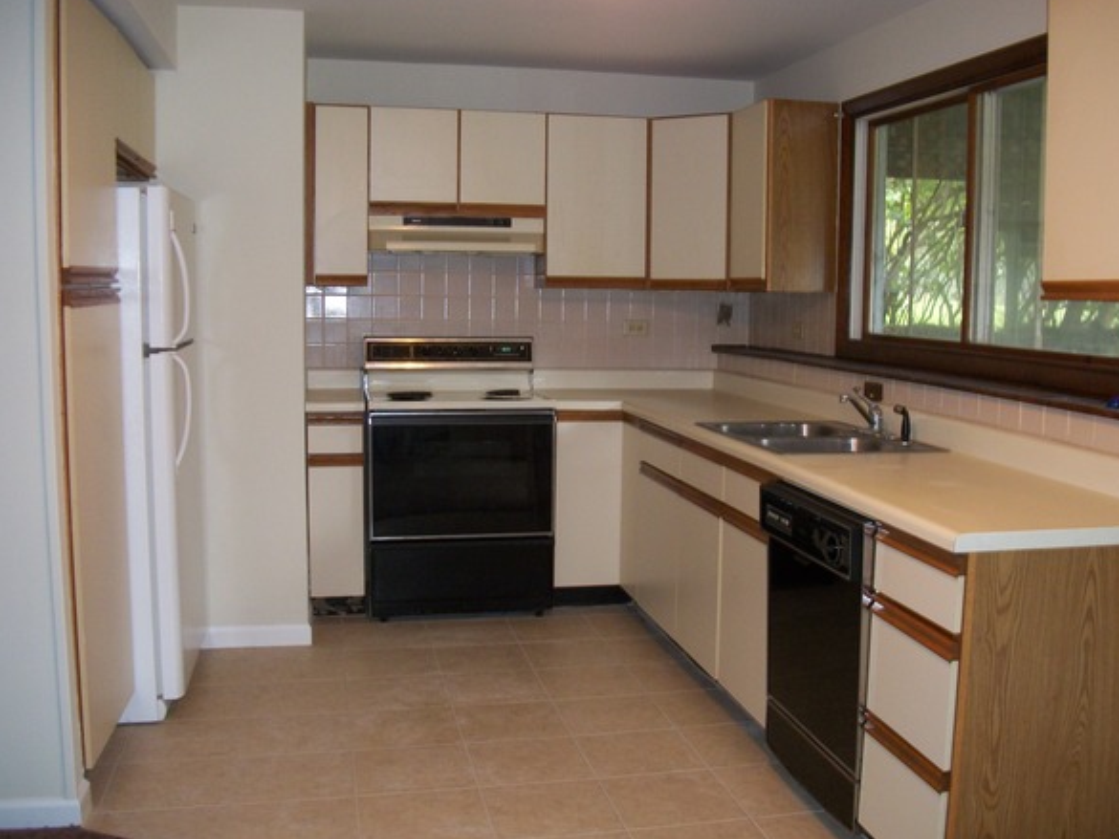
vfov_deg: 40.7
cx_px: 578
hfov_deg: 52.6
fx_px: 1132
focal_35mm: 35
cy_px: 445
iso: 160
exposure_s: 1/30
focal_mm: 5.7
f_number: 2.9
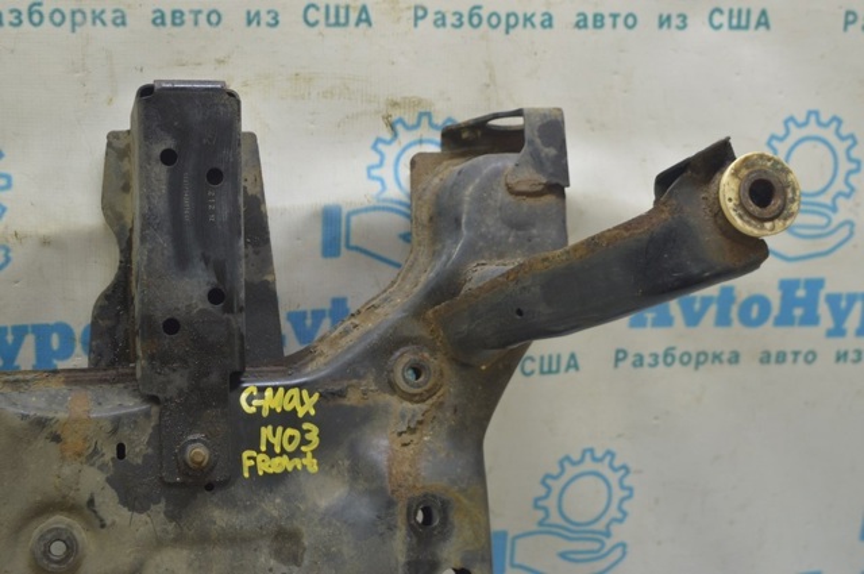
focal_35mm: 60
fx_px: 1438
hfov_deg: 33.4
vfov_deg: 22.6
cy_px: 287
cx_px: 432
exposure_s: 1/20
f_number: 5.6
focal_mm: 40
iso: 400
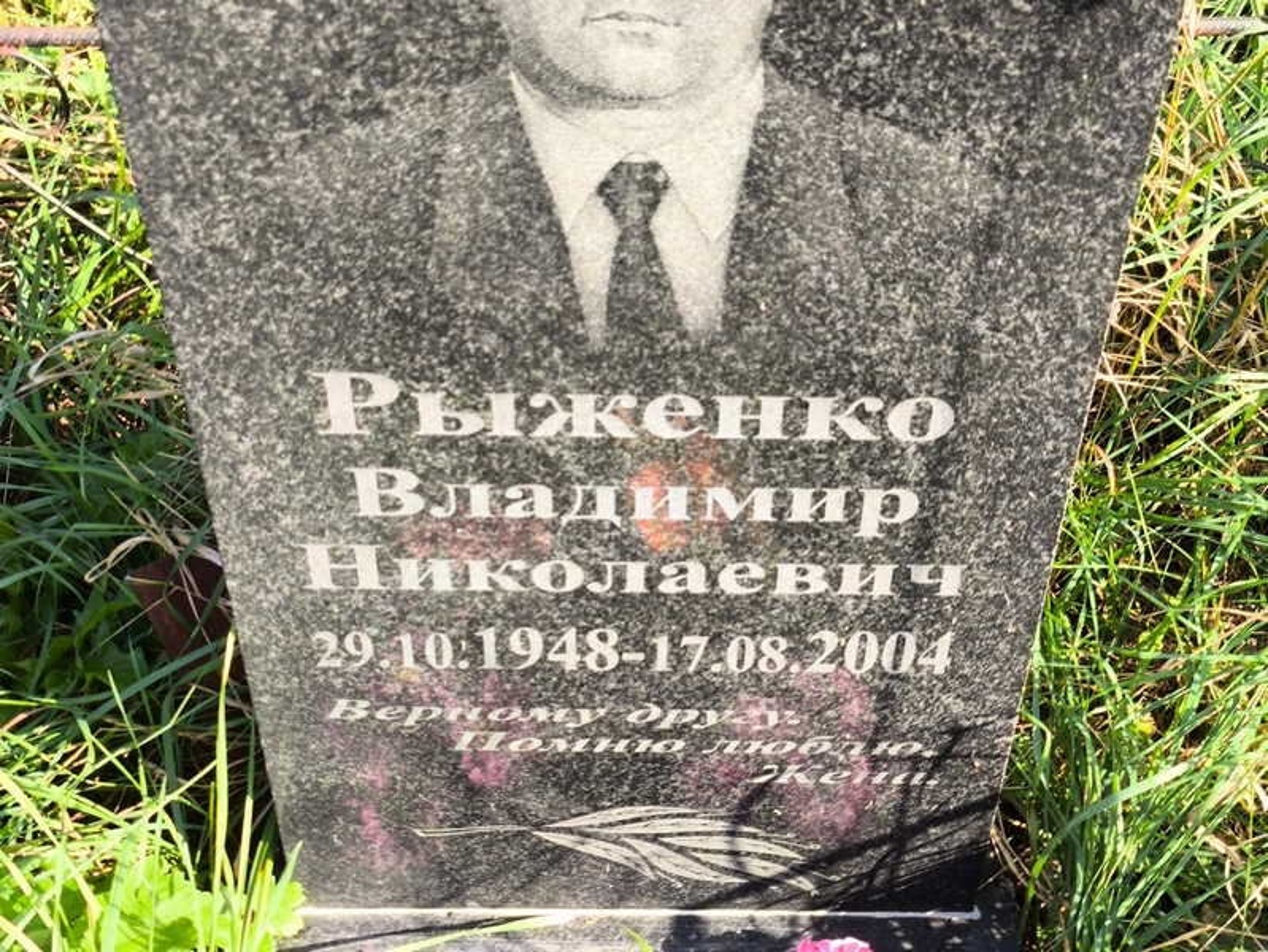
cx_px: 634
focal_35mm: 50
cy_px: 476
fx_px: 1832
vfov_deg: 29.1
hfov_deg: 38.2
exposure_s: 1/238
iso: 50
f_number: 1.7
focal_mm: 4.71
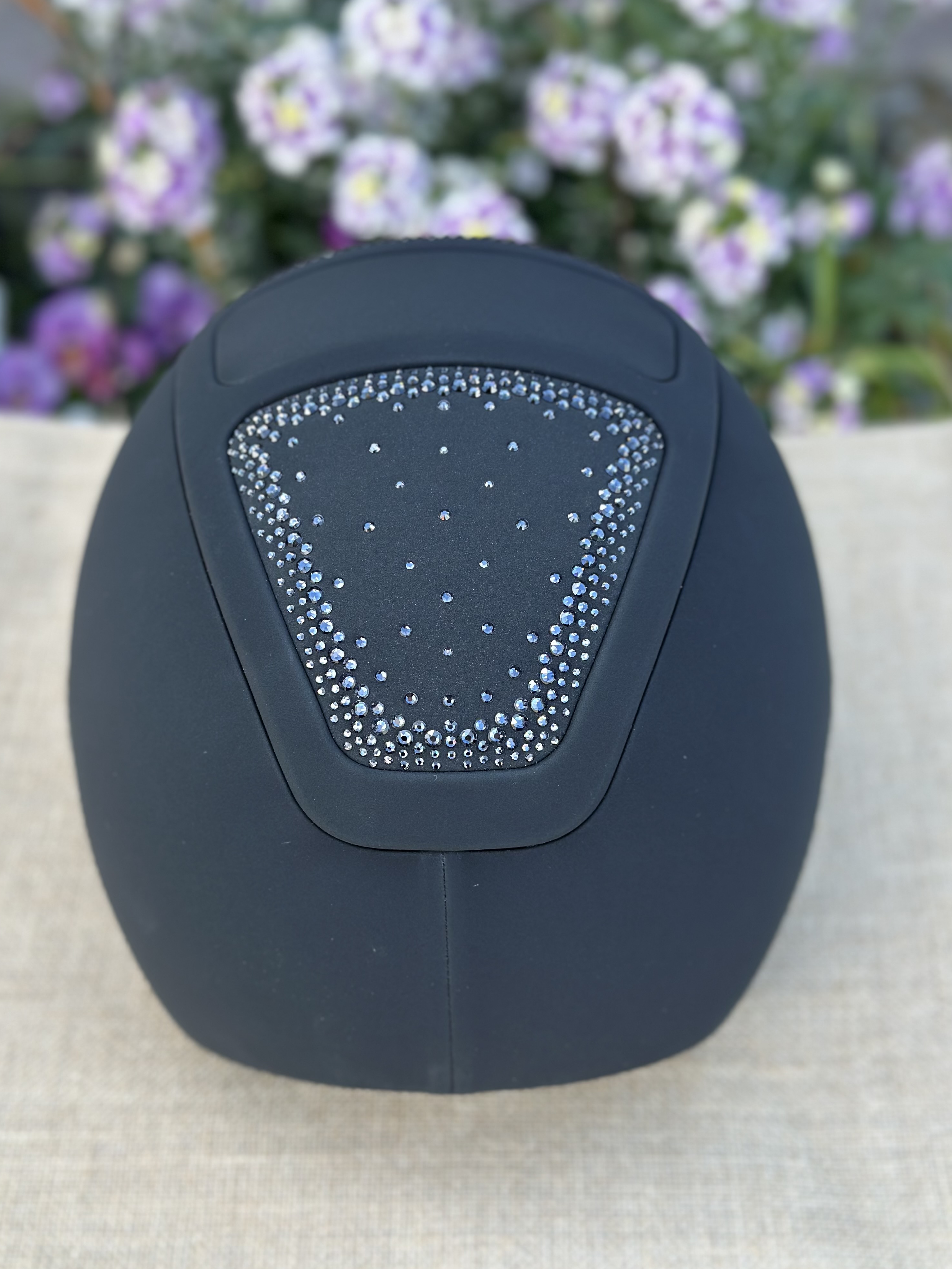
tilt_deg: -47.1
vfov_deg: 38.9
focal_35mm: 49
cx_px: 477
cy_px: 640
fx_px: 1797
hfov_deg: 29.7
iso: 80
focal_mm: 6.86
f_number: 1.78
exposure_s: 1/342
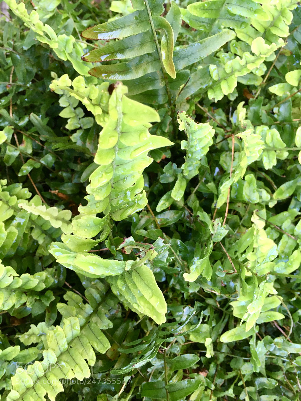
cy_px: 200
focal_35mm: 29
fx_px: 336
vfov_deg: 61.7
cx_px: 150
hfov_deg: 48.2
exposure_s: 1/30
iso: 50
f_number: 2.2
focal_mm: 4.15
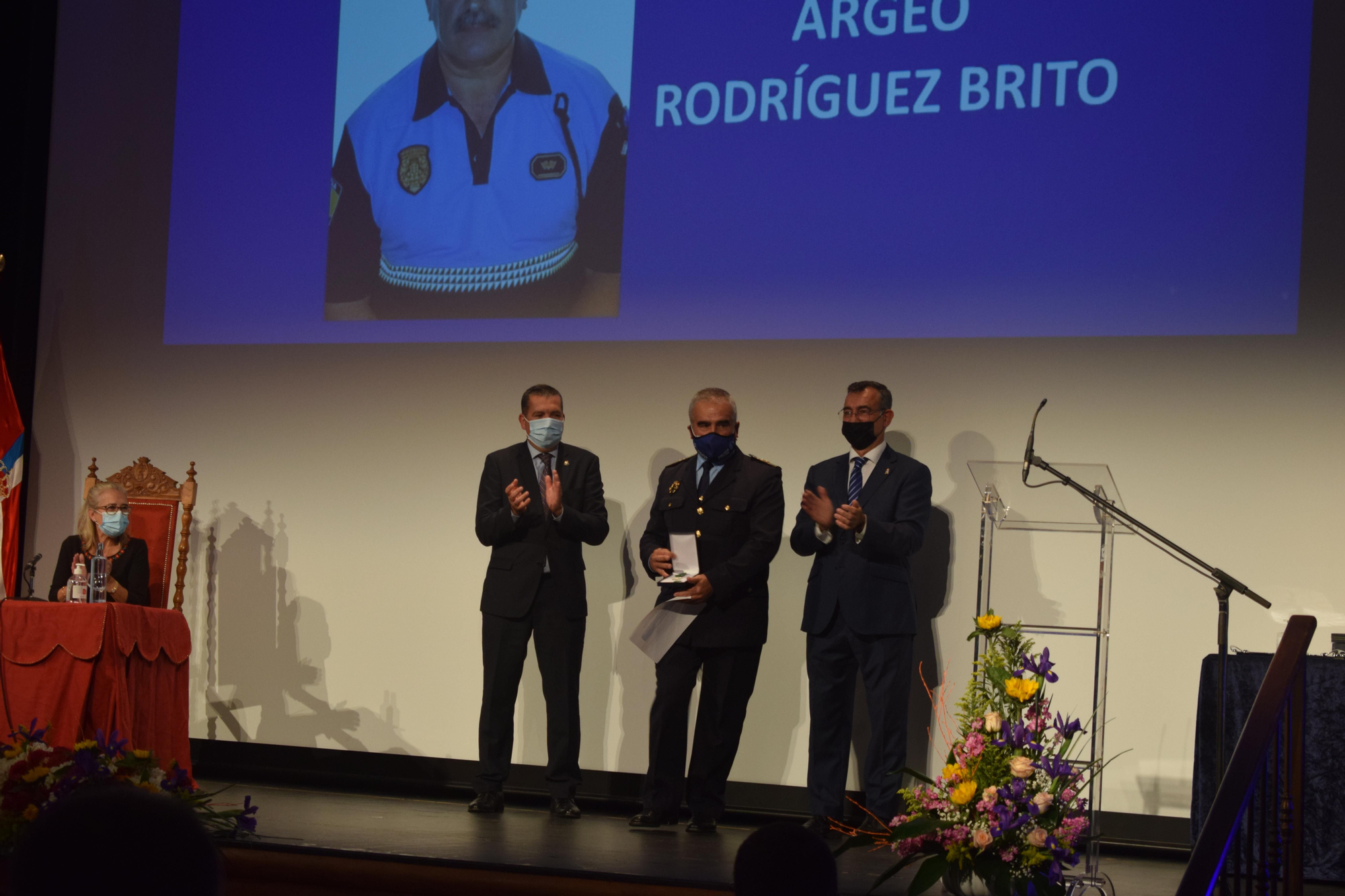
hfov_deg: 24.6
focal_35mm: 82
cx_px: 672
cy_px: 448
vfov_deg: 16.6
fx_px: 3082
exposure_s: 1/60
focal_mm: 55
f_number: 5.6
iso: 900
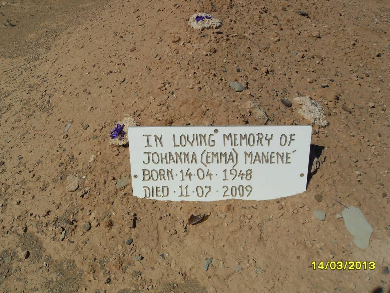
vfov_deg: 39.6
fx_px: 406
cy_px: 144
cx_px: 190
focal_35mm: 36
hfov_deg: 51.4
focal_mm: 6.3
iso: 80
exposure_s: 1/500
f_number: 8.2
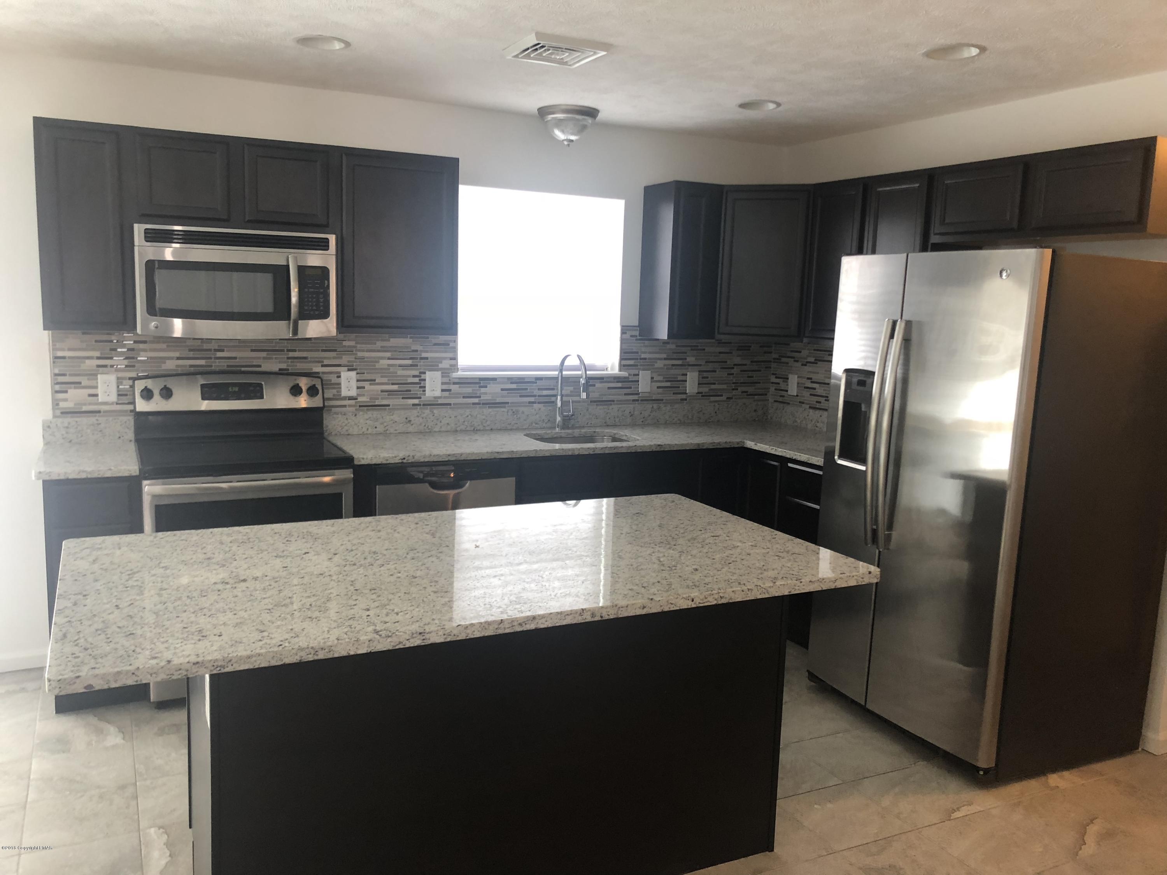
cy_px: 438
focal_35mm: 28
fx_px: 944
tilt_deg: -7.4
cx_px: 584
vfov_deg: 49.7
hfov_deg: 63.4
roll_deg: -2.8
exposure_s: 1/17
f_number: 1.8
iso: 40
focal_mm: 3.99
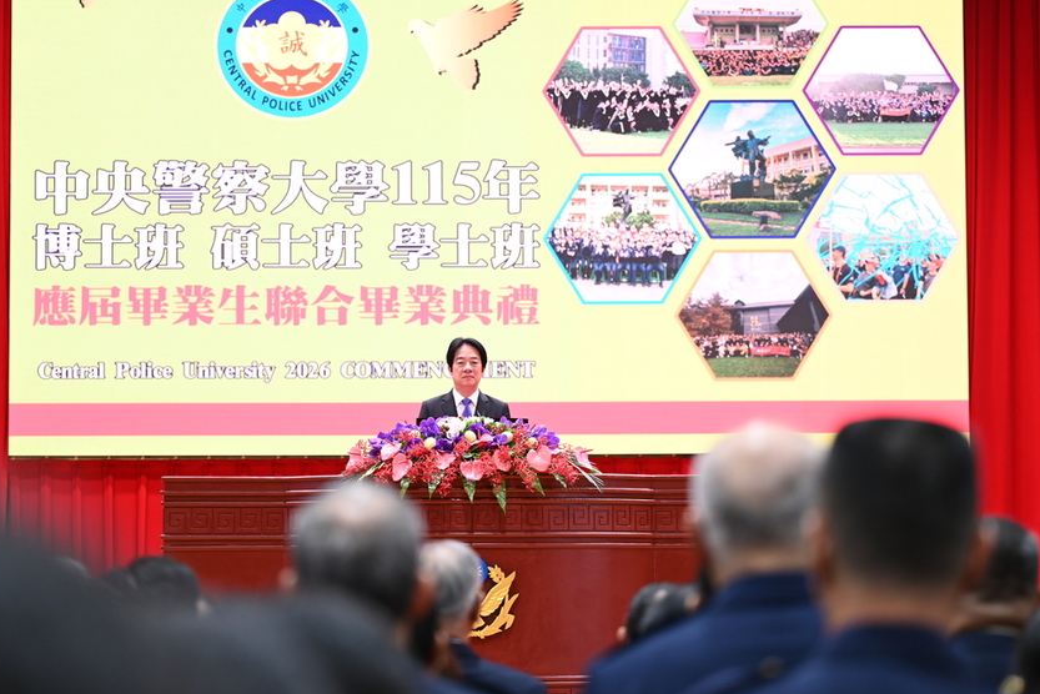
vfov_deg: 11.4
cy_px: 315
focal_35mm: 120
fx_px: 3468
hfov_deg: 17.1
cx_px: 506
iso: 800
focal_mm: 100
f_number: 2.8
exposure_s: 1/125
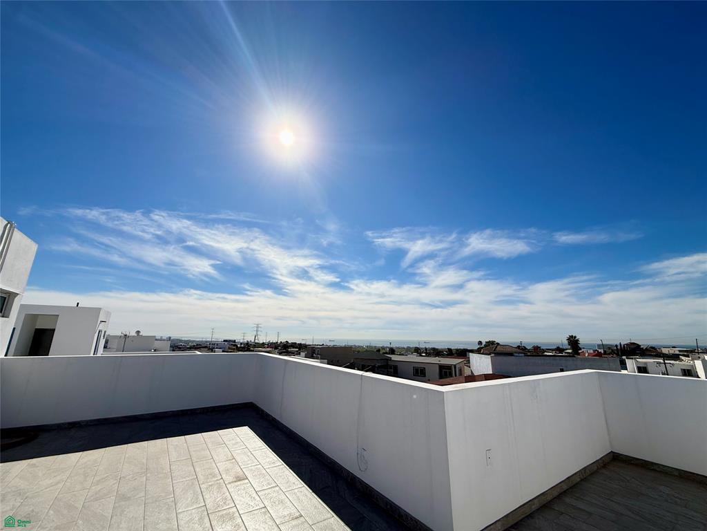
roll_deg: +1.4
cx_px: 354
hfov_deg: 102.1
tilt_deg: +12.8
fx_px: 286
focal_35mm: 14
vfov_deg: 85.7
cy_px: 266
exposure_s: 1/6173
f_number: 2.2
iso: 40
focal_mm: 2.22
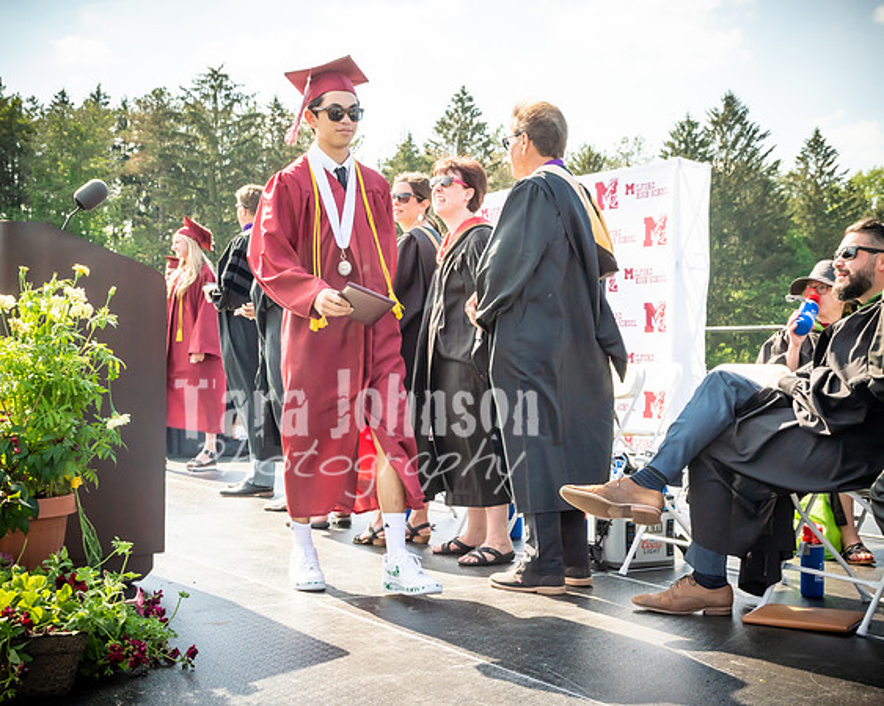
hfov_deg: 38.0
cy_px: 353
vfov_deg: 30.8
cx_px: 442
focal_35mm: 49
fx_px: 1283
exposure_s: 1/500
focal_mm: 29
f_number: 7.1
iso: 200
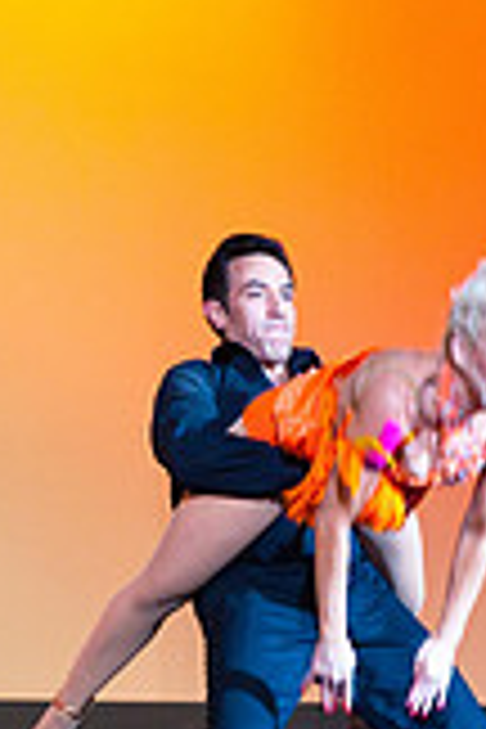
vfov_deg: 10.5
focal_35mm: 194
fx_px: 3928
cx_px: 286
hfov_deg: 7.1
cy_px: 742
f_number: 5
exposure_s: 1/200
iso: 3200
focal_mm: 70
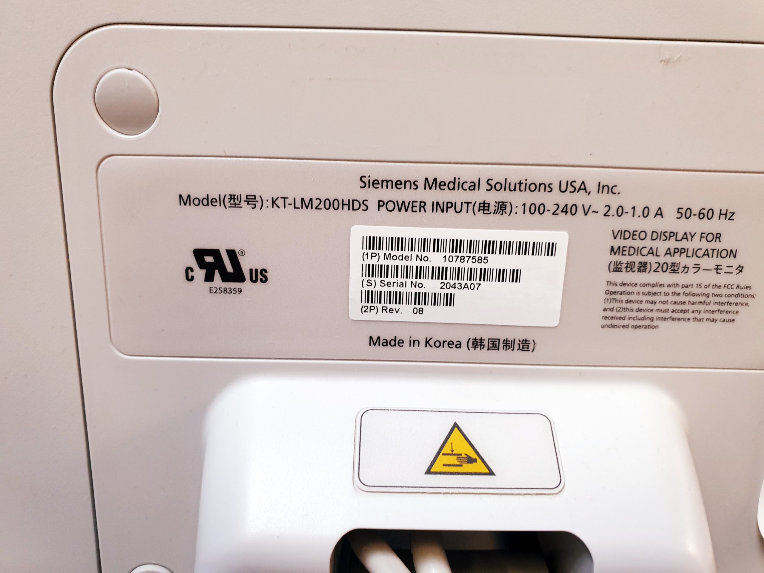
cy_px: 286
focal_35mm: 26
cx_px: 382
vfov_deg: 53.1
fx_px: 574
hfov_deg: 67.3
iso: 200
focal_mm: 4.3
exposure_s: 1/50
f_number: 2.4
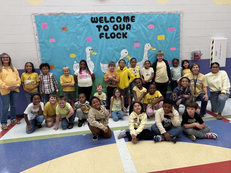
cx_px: 116
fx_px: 160
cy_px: 86
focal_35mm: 24
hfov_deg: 71.6
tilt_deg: -10.7
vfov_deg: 56.8
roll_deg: +3.0
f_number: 1.78
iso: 100
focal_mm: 6.76
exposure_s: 1/60
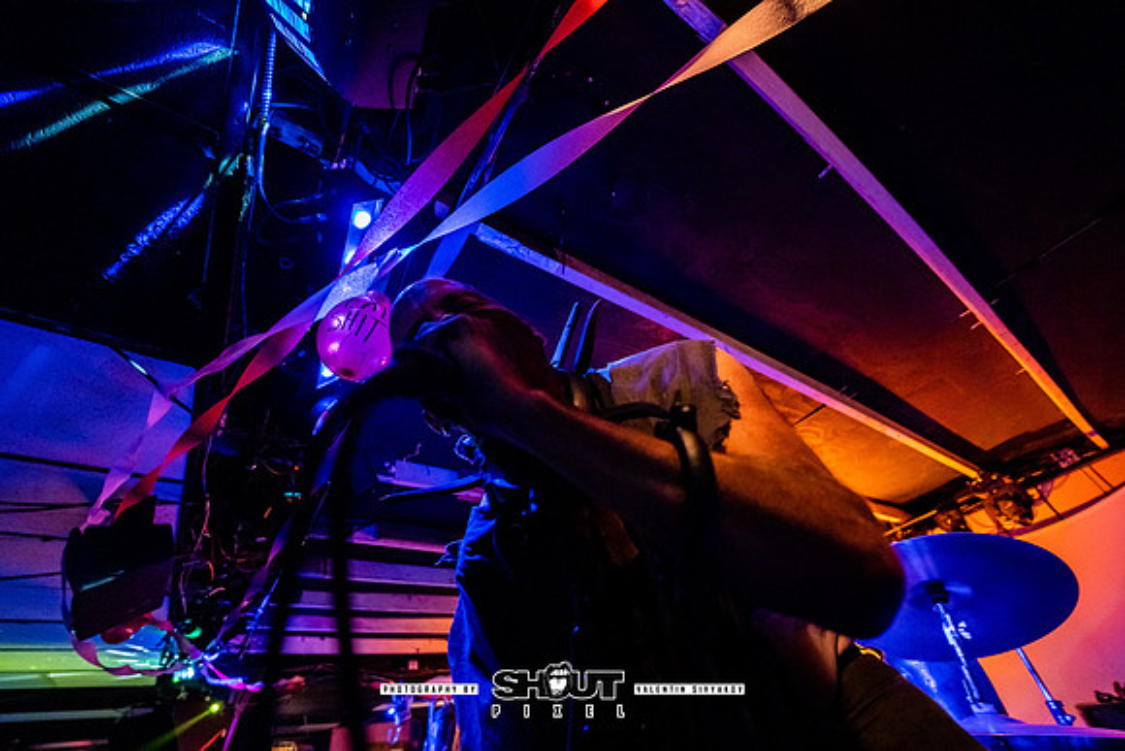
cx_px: 562
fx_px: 438
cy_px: 376
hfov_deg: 104.2
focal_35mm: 14
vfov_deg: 81.2
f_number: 2.8
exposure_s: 1/200
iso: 3200
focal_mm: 14
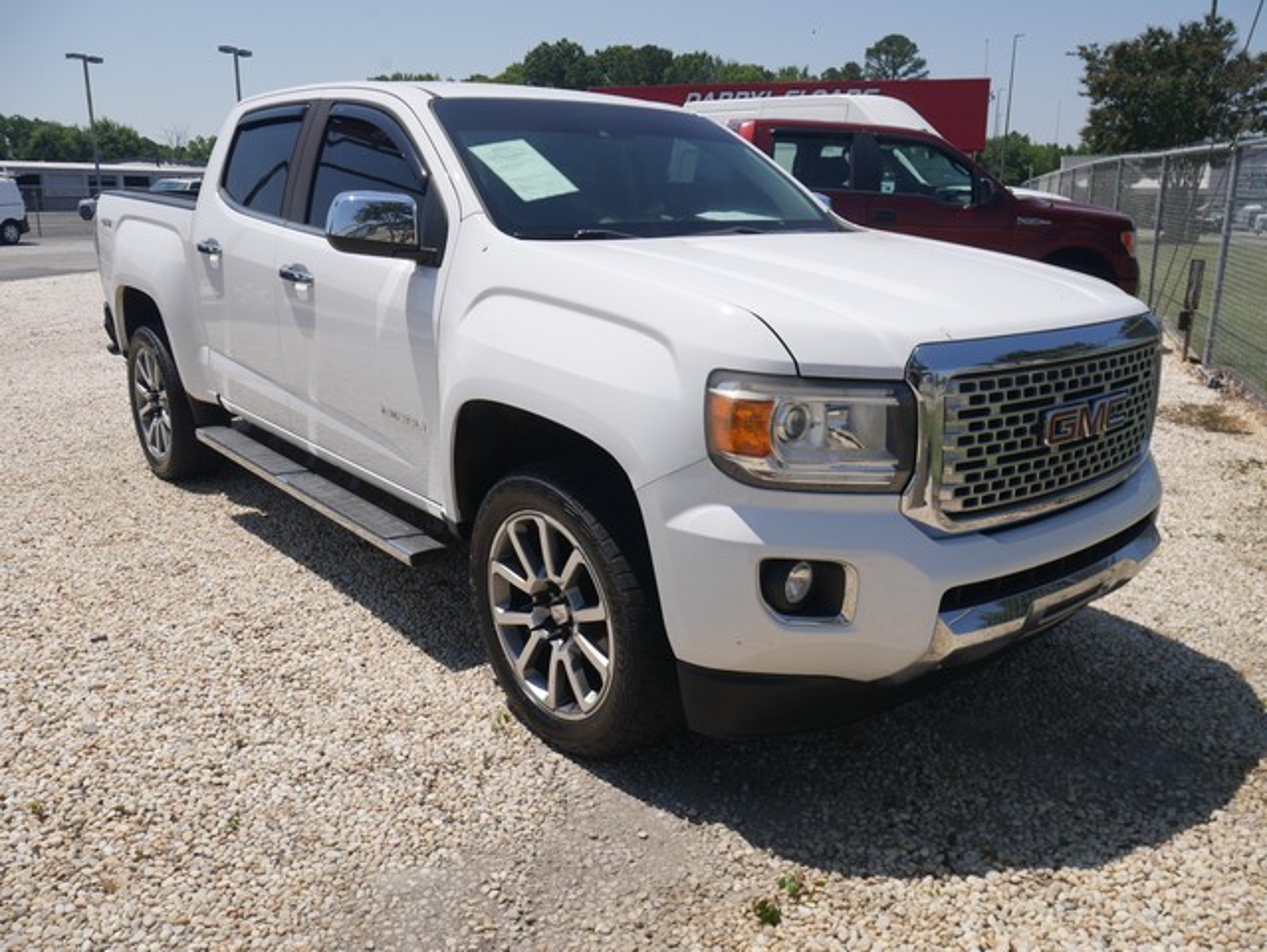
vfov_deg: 49.8
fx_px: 1025
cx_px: 634
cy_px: 476
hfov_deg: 63.4
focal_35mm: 28
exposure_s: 1/1000
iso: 200
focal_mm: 14
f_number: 7.1
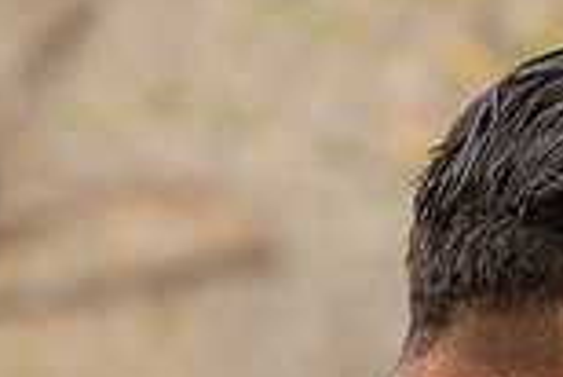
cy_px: 804
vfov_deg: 3.0
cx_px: 1068
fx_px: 7169
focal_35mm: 458
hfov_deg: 4.4
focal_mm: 105
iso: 250
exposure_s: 1/200
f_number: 3.5
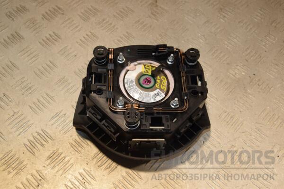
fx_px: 331
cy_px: 94
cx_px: 142
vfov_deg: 31.9
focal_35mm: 42
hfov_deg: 46.4
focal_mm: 28
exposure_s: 1/200
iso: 800
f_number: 6.3
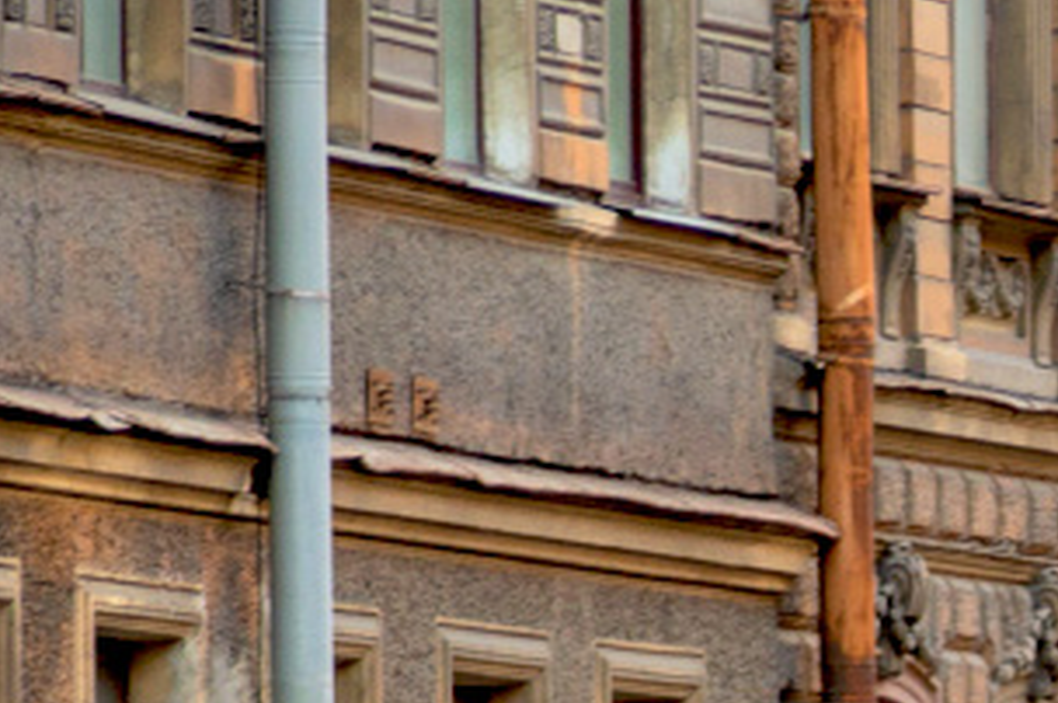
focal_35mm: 573
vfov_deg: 2.4
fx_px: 16821
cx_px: 1959
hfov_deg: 3.6
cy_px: 1222
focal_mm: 145
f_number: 2.8
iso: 320
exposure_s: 1/500
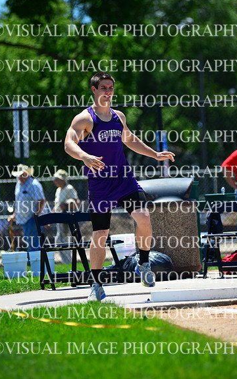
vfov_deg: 10.2
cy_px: 189
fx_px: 2119
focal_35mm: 205
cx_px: 118
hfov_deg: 6.4
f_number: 4
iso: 320
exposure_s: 1/2500
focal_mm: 200
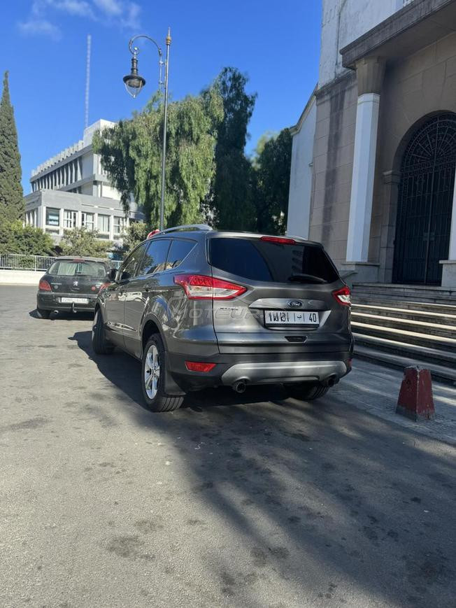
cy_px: 304
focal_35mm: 24
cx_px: 228
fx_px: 421
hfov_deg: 56.8
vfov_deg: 71.6
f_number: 1.78
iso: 80
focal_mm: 6.76
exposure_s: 1/1721
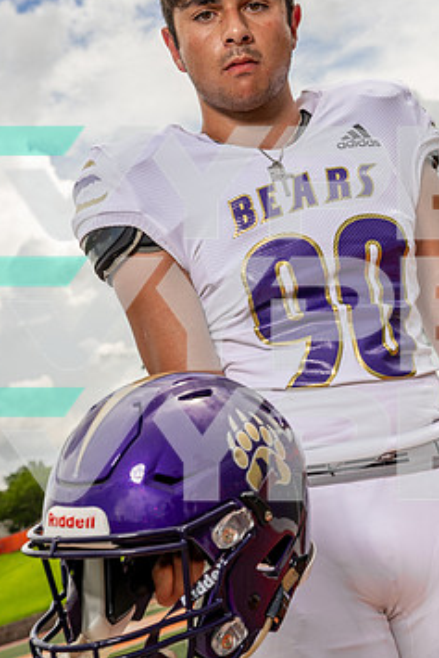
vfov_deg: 26.6
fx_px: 1389
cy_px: 315
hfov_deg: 18.0
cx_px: 250
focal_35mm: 76
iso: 100
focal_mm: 60
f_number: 8
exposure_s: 1/160
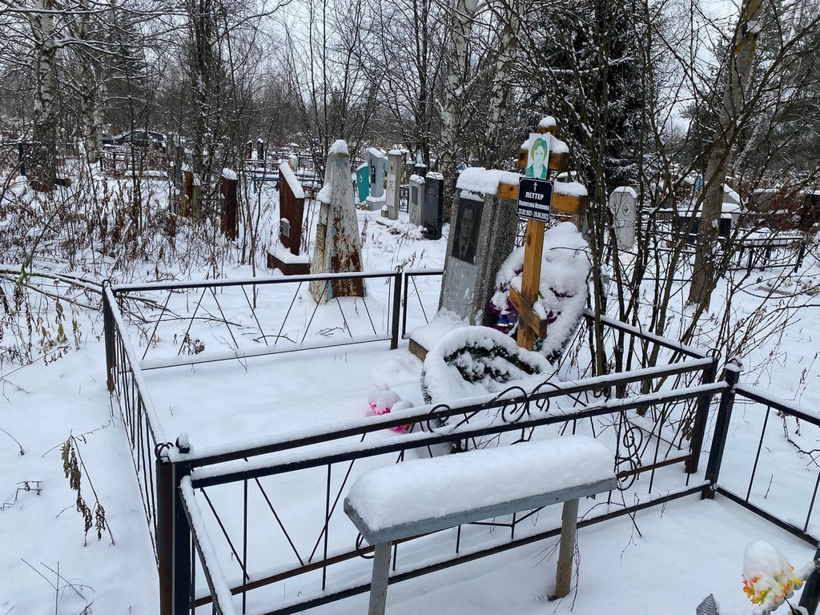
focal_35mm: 26
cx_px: 410
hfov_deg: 67.3
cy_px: 308
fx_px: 616
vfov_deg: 53.1
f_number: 1.8
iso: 32
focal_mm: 4.25
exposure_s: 1/522
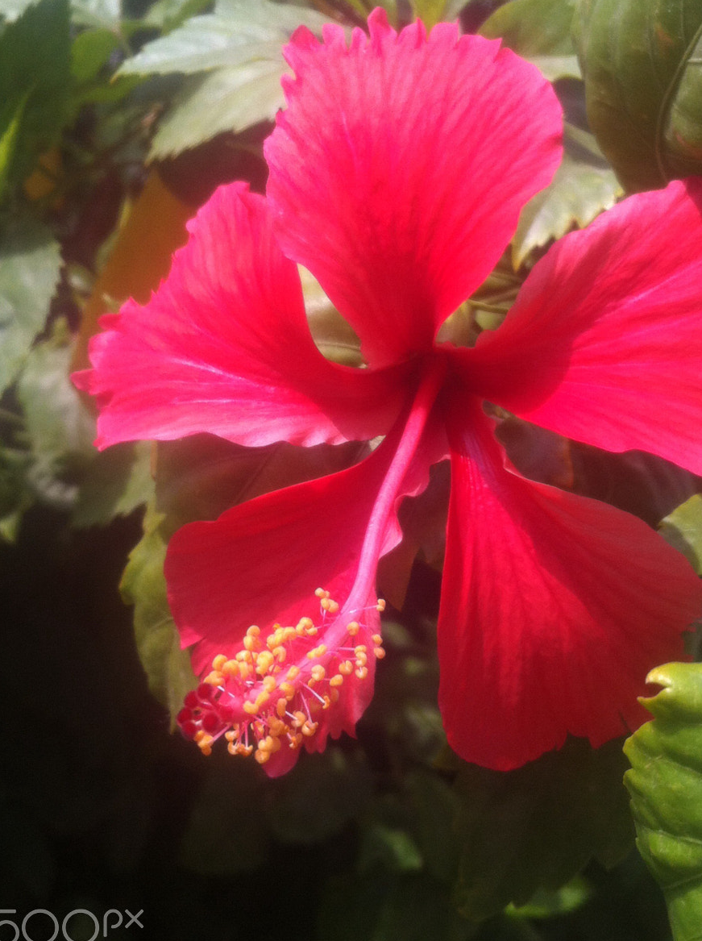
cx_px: 425
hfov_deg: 30.1
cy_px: 389
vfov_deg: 39.6
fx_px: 1302
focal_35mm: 48
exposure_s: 1/603
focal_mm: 3.85
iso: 80
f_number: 2.8
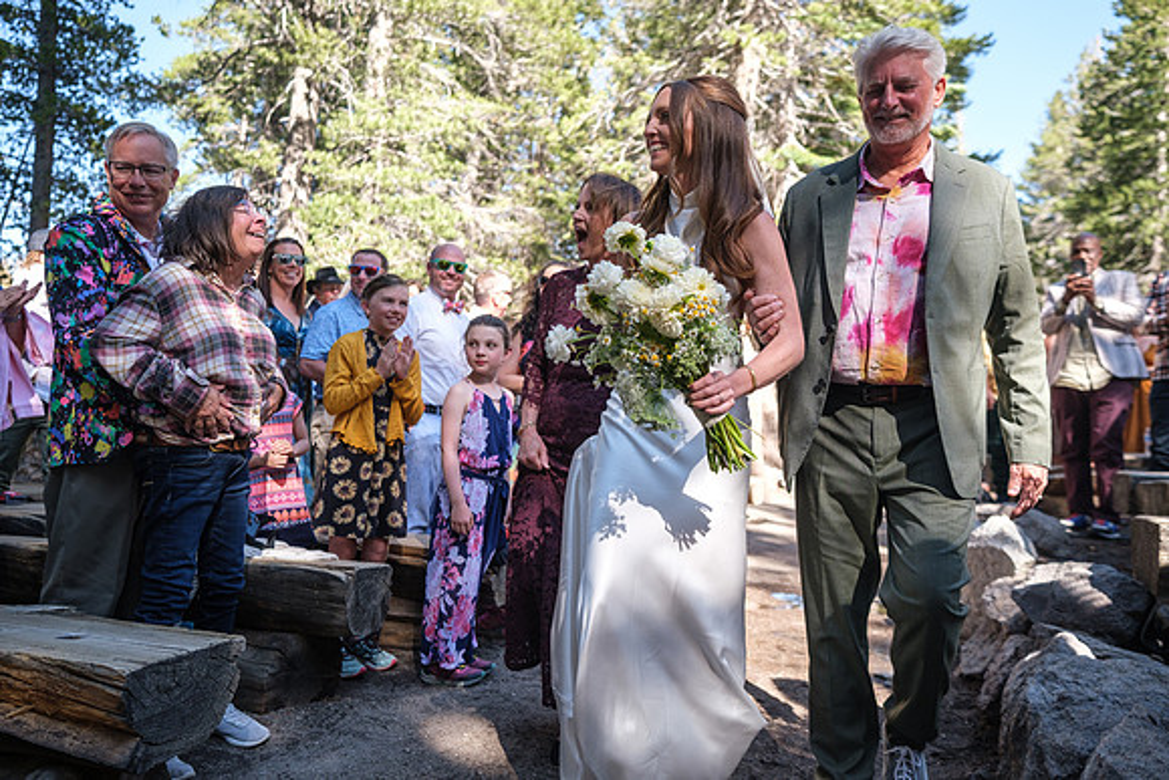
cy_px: 390
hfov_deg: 67.4
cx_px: 584
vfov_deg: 48.0
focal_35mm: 27
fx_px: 877
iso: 250
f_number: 1.8
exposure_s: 1/1500
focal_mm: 18
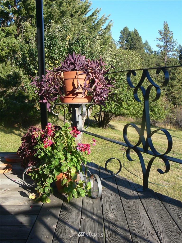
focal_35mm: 35
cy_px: 122
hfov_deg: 40.7
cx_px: 91
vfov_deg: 52.6
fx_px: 245
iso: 80
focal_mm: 7.4
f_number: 5.6
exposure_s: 1/125
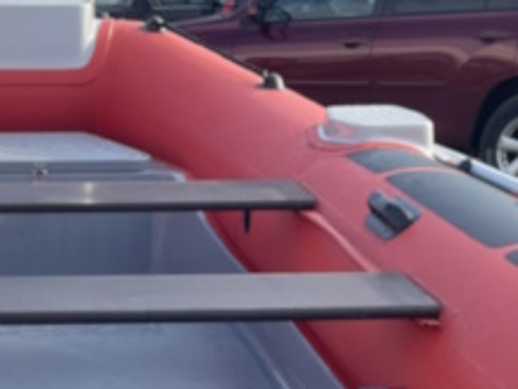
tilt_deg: -24.2
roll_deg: +1.2
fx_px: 1617
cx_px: 103
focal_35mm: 108
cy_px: 677
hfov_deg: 18.0
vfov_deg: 12.6
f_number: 1.6
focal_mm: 4.2
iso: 32
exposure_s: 1/947
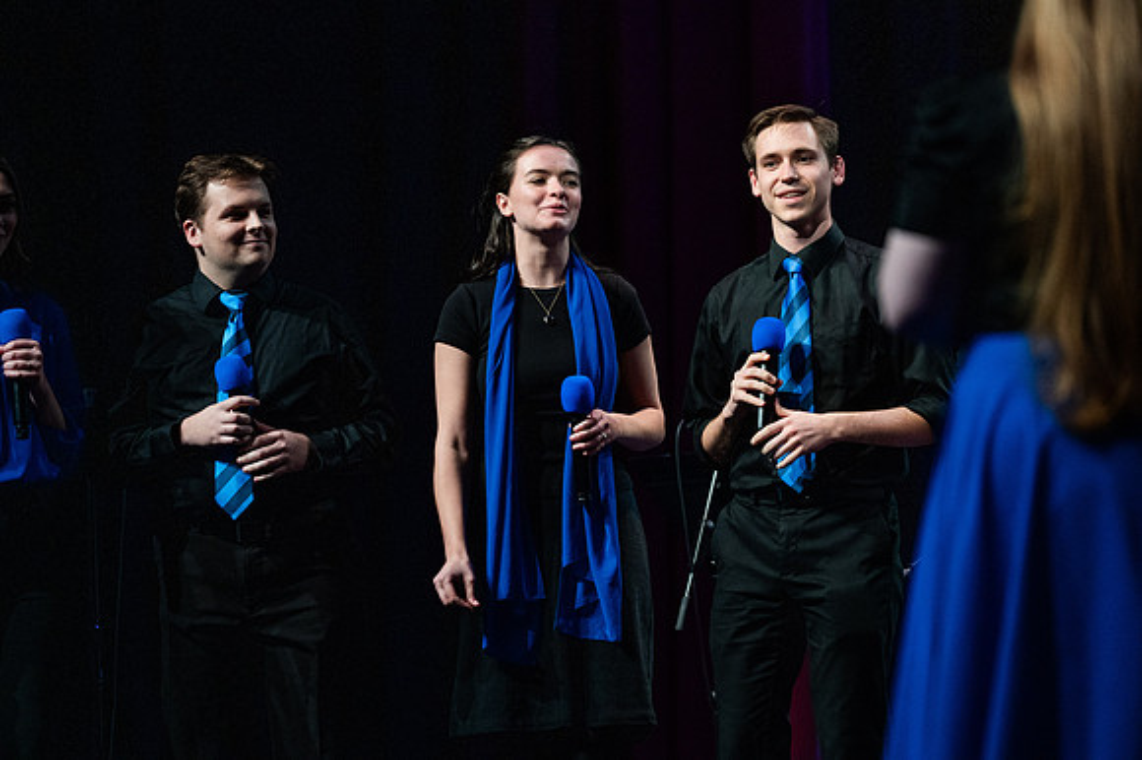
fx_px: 6341
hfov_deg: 10.3
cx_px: 571
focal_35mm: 200
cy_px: 380
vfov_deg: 6.9
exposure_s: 1/400
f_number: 2.8
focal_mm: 200
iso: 6400
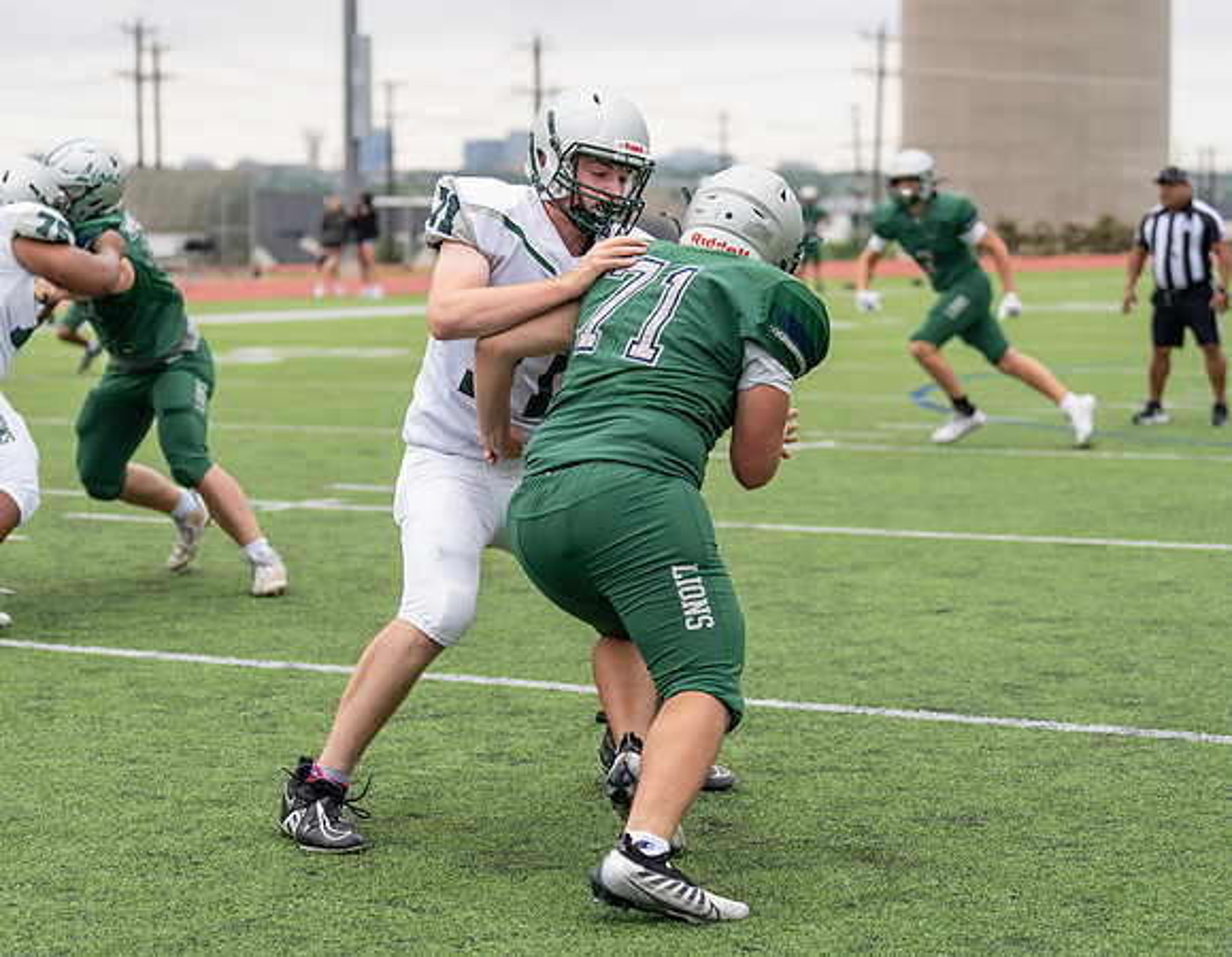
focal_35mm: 97
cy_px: 440
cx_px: 548
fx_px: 3486
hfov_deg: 20.0
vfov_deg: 15.6
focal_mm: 70
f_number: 2.8
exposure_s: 1/1250
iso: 250
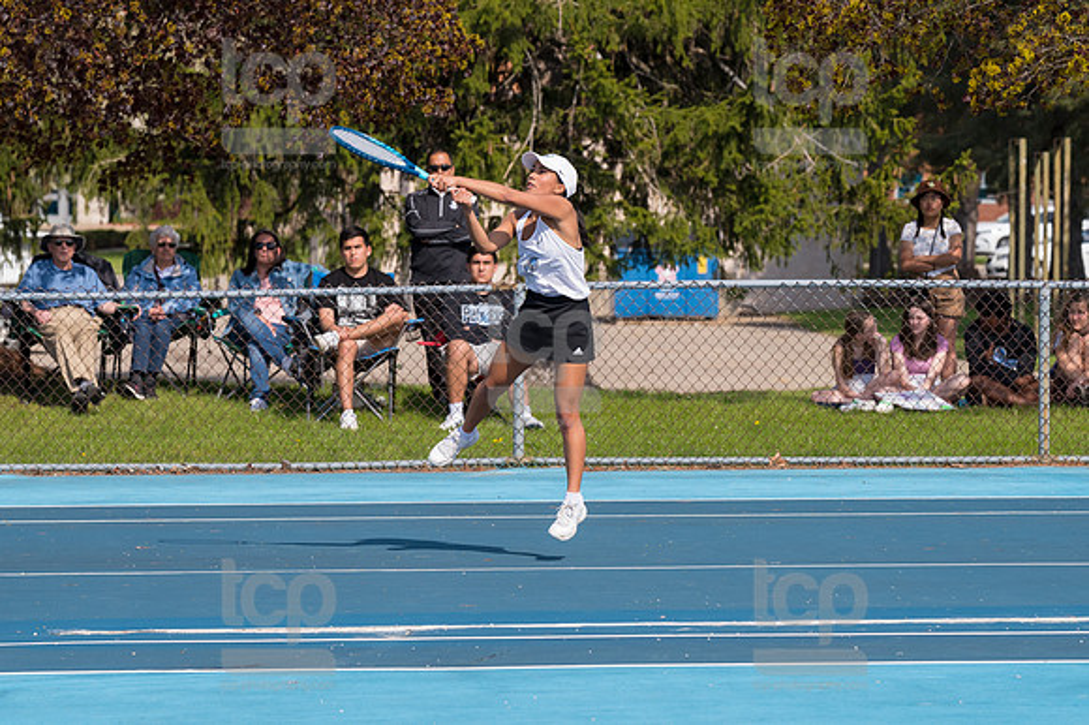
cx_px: 544
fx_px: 6107
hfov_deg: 10.2
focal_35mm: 202
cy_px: 362
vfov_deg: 6.8
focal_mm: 135
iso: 320
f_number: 5.6
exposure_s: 1/1600
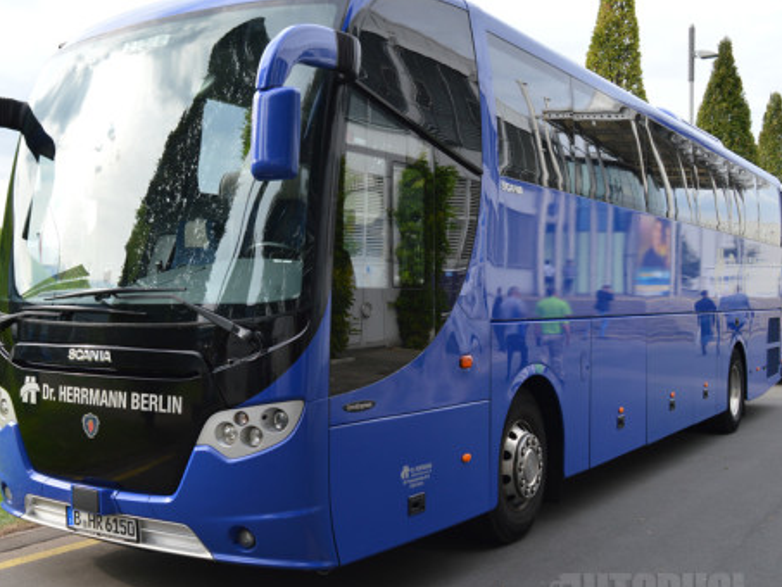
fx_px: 972
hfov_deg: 43.6
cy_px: 298
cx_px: 306
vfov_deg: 33.6
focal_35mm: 43
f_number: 5.6
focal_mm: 22
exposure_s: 1/125
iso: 100
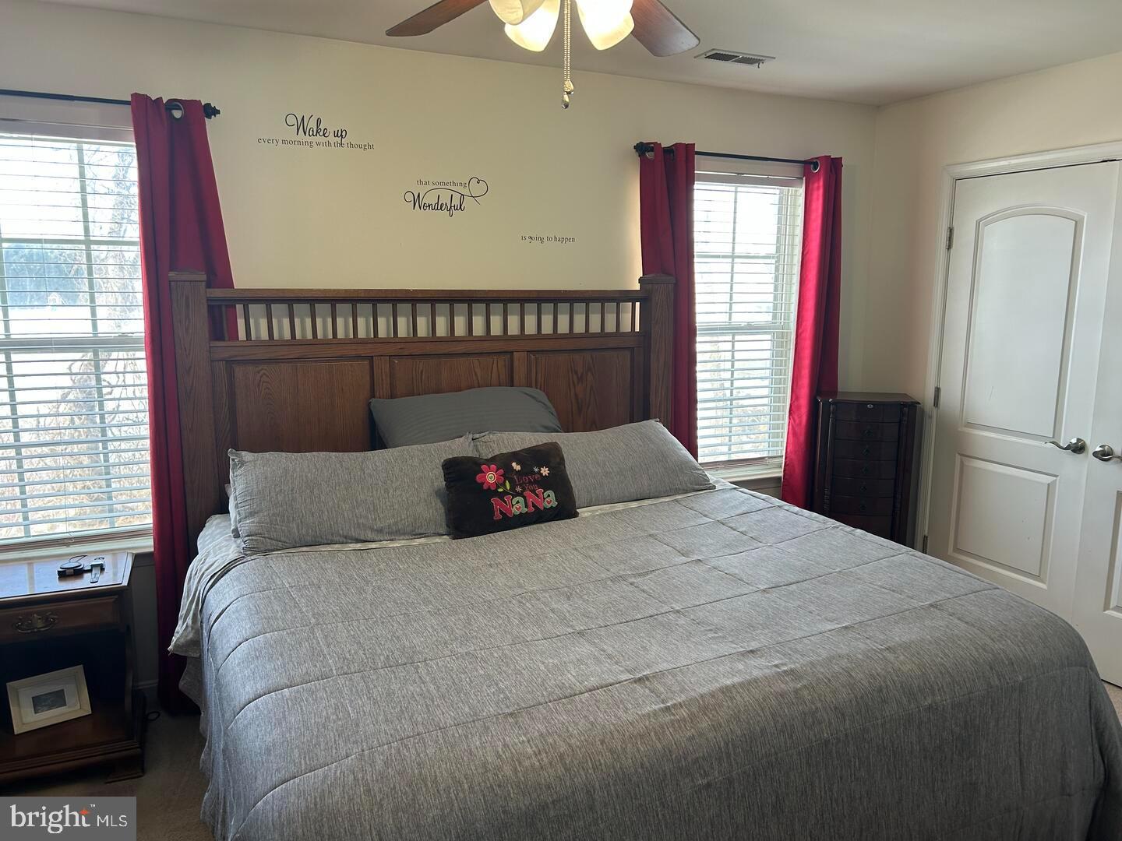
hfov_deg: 67.3
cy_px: 420
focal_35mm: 26
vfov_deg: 53.1
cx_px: 561
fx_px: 843
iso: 80
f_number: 1.5
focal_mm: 5.7
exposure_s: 1/121
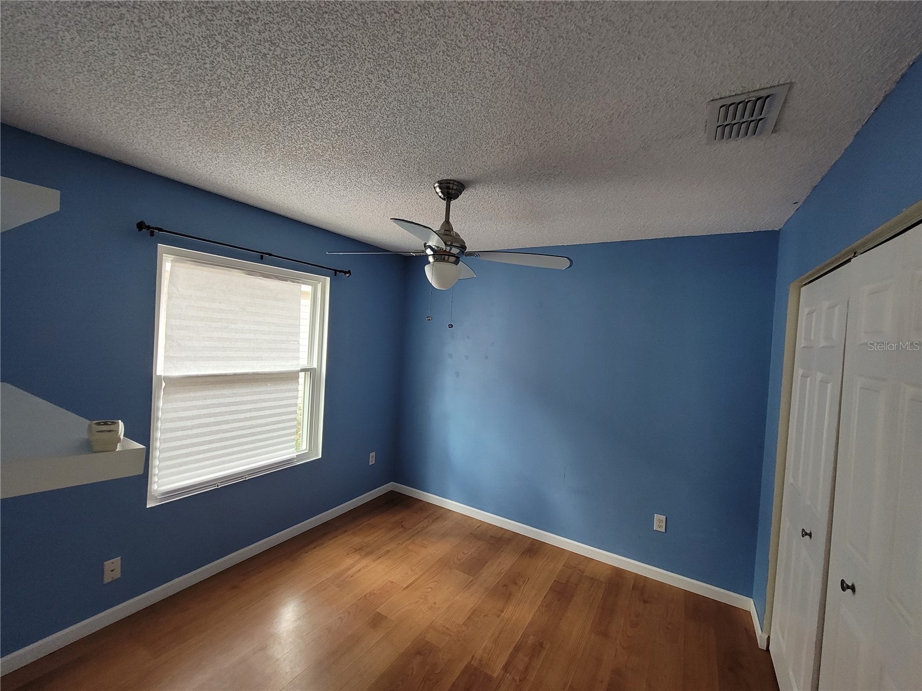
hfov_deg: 106.2
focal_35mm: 13
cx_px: 461
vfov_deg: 89.9
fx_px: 346
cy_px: 346
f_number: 2.2
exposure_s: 1/60
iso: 320
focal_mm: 2.2
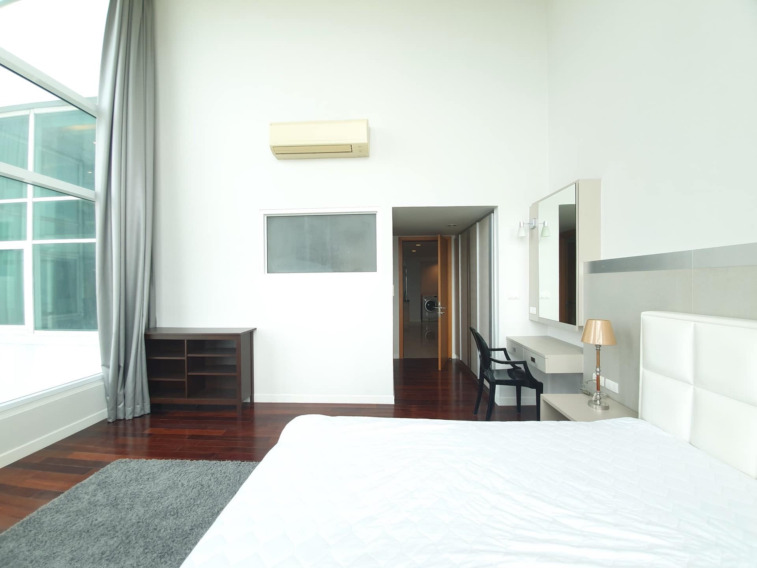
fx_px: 284
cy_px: 284
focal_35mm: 13
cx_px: 378
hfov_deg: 106.2
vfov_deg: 89.9
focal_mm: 1.8
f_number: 2.2
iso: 64
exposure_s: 1/120
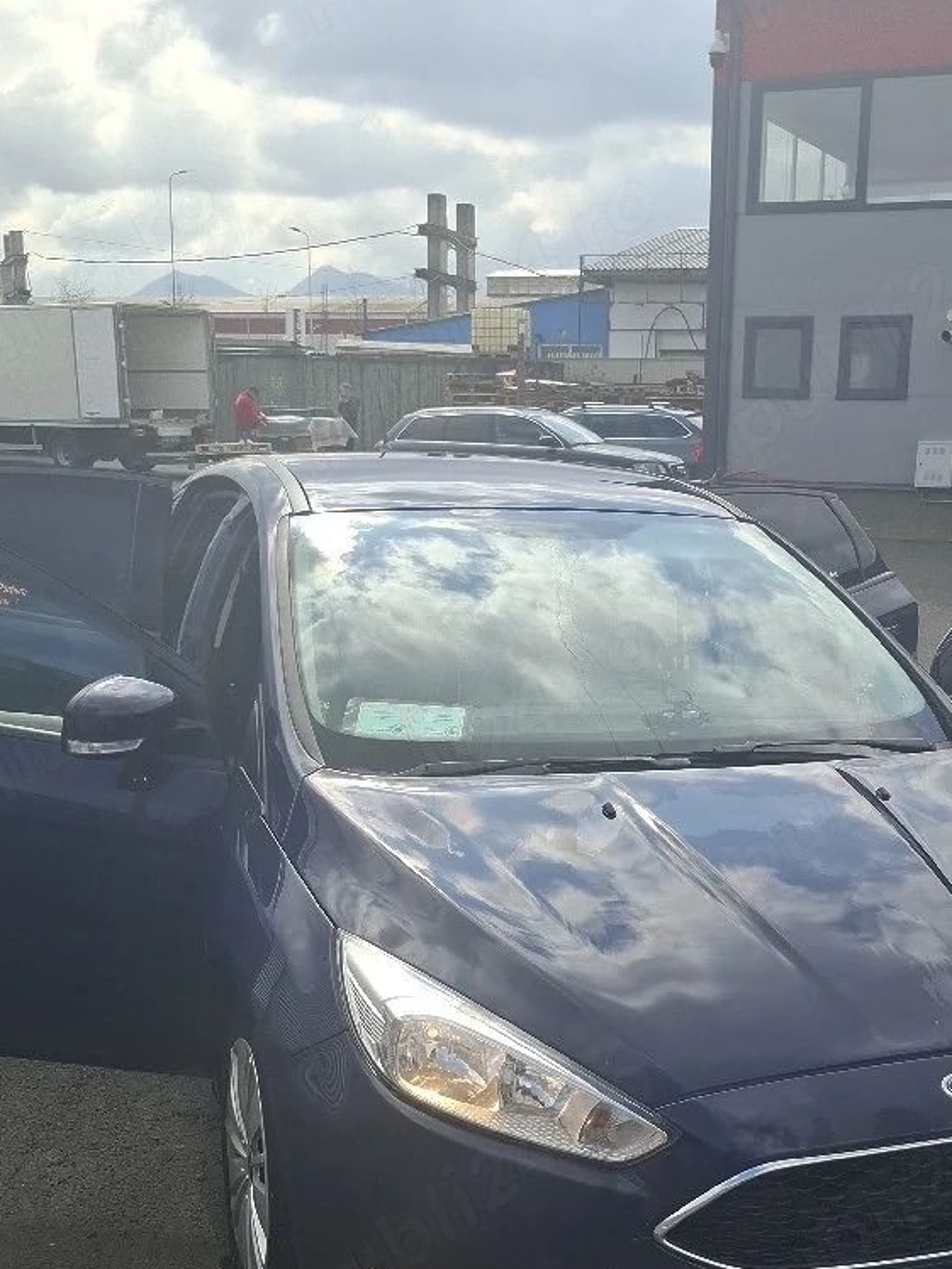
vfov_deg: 45.2
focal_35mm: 41
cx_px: 584
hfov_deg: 35.0
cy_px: 824
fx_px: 1503
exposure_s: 1/2000
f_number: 1.8
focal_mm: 5.54
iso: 50
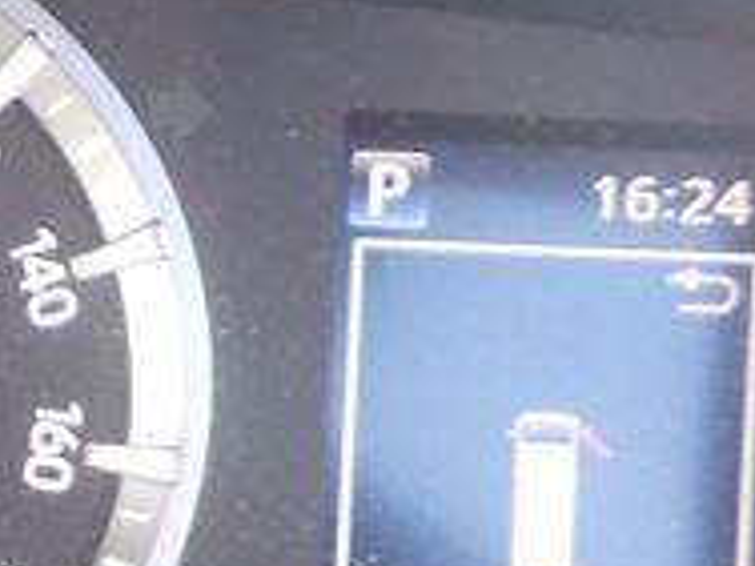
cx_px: -357
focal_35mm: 102
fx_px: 2225
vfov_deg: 14.2
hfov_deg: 17.4
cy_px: 622
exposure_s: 1/30
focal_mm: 4.1
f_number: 3.3
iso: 250
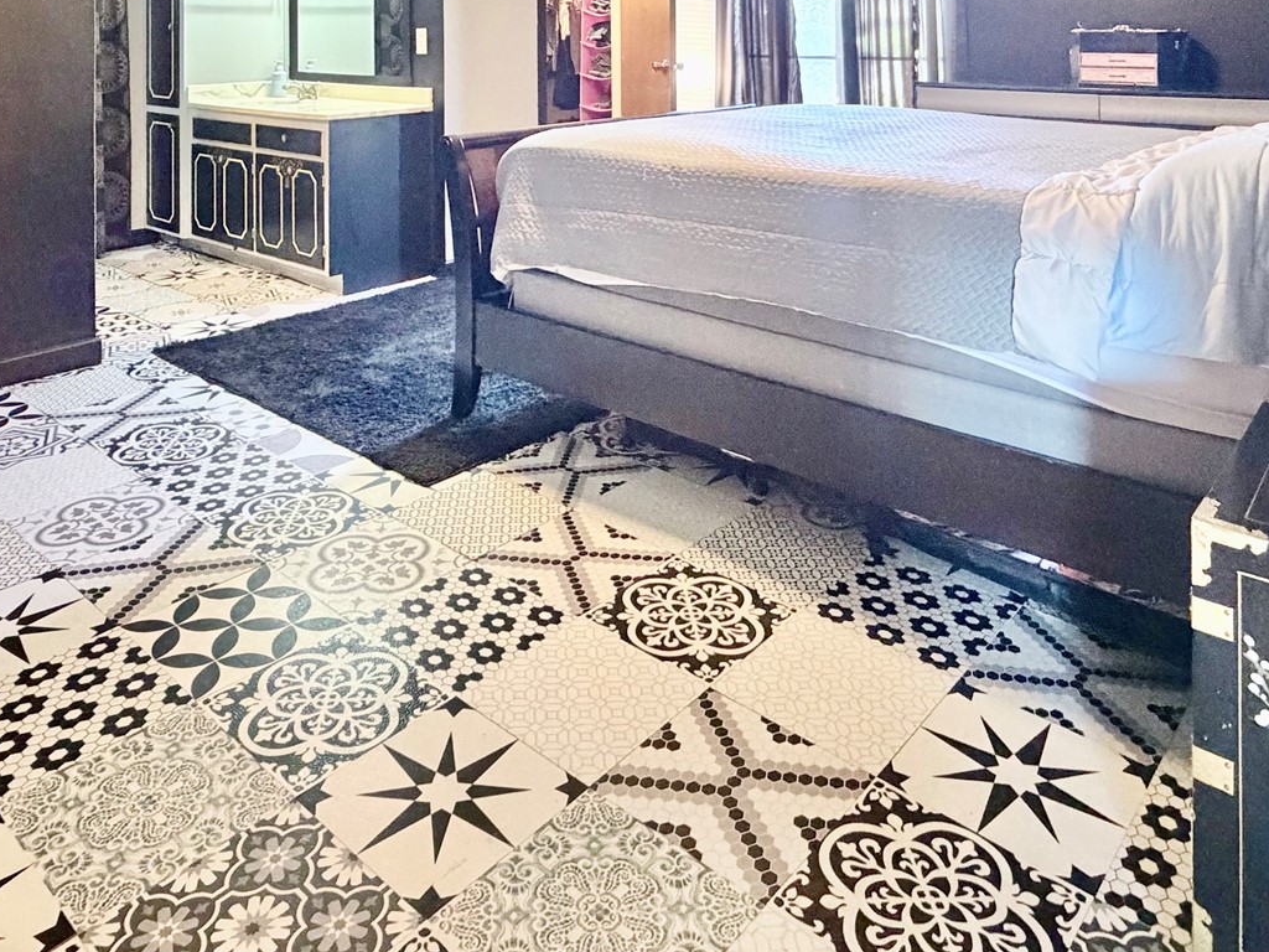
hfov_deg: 63.4
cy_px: 21
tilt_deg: +0.1
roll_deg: +1.4
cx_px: 597
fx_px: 1026
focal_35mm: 28
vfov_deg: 43.4
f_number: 2.2
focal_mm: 2.22
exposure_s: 1/40
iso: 1000
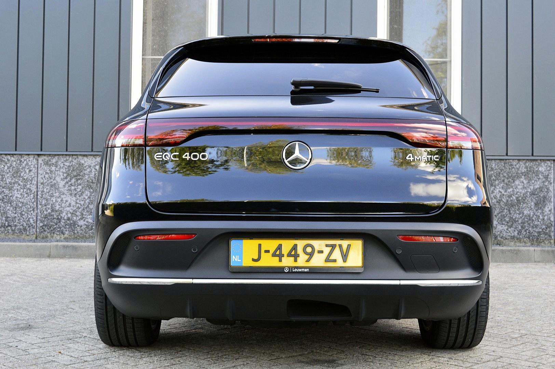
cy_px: 184
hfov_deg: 37.9
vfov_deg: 25.7
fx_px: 809
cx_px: 278
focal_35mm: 52
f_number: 8
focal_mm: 35
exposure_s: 1/60
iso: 450
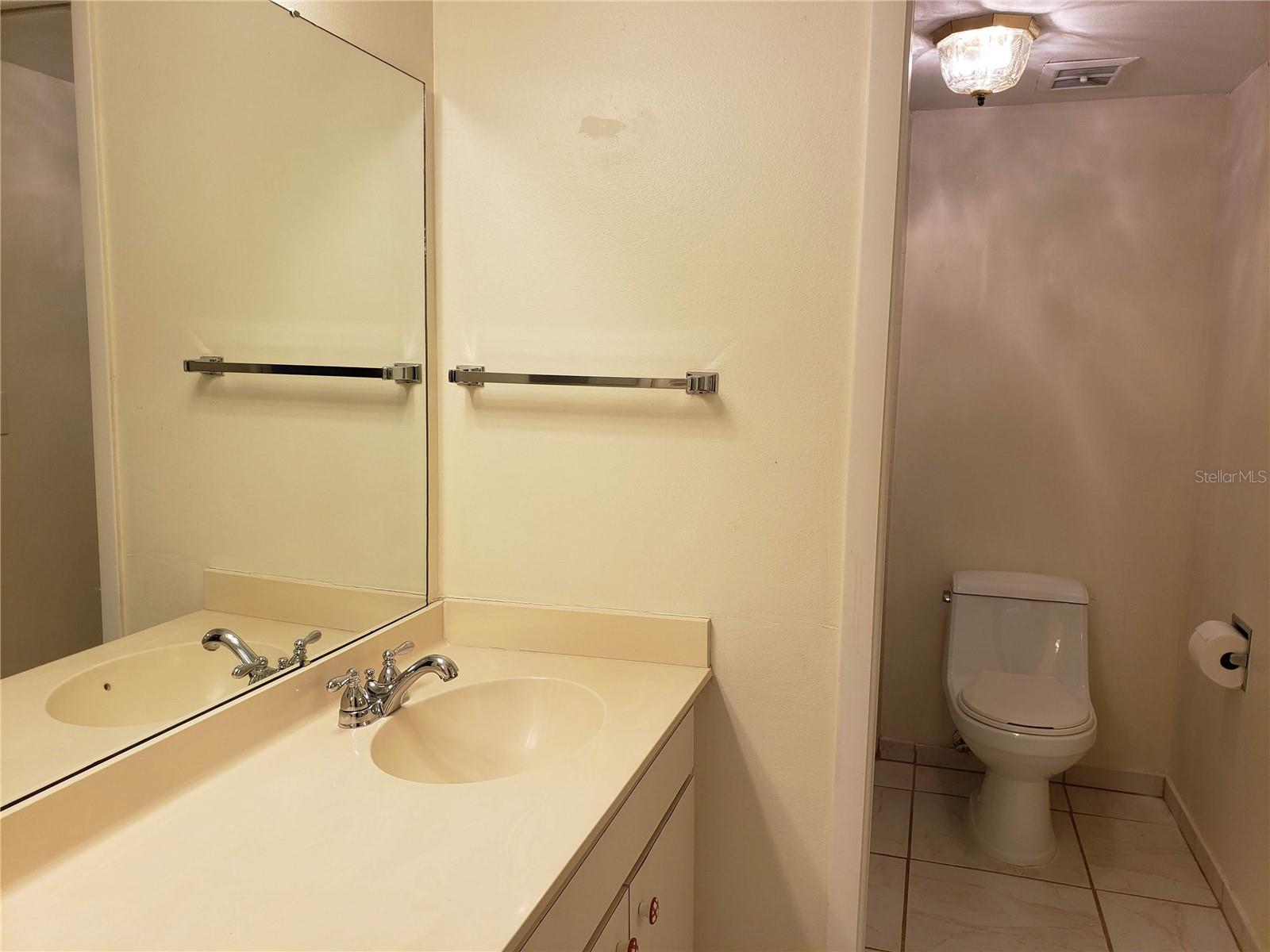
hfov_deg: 67.3
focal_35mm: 26
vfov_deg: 53.1
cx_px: 635
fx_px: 954
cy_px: 476
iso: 50
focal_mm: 4.3
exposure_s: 1/60
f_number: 2.4
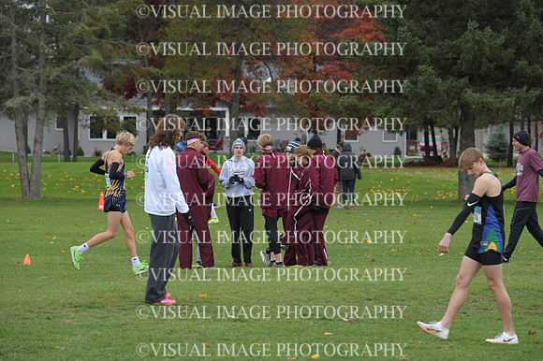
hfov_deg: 10.6
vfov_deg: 7.0
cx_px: 272
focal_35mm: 195
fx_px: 2939
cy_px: 180
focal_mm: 195
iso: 1000
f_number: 6.3
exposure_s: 1/800
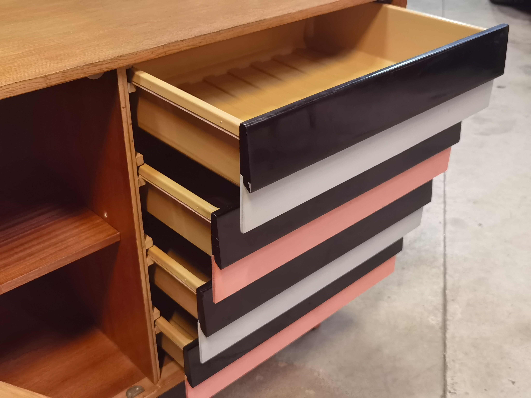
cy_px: 199
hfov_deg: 47.9
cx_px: 266
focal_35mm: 39
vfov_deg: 36.8
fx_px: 598
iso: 640
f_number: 1.9
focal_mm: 6.71
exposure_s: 1/33.3
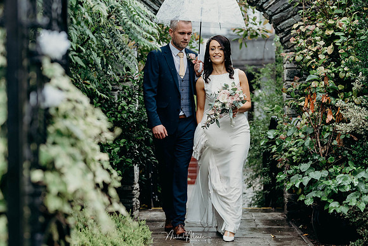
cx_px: 184
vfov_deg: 16.1
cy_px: 123
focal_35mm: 85
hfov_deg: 23.9
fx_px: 869
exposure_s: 1/800
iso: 500
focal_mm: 85
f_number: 2.5
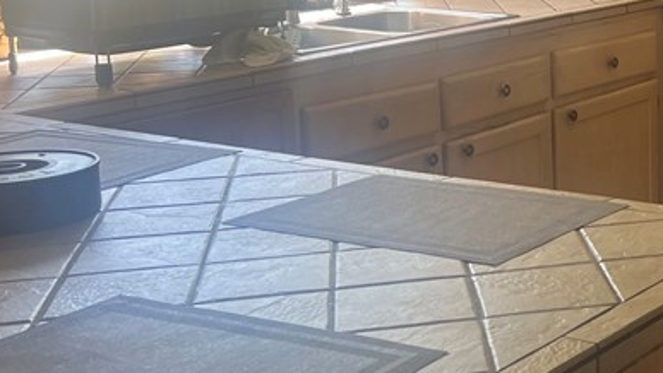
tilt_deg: -10.1
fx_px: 1319
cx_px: 812
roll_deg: -0.4
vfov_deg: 16.0
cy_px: 65
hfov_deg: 25.2
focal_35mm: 75
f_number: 1.5
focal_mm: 5.7
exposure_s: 1/121
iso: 80
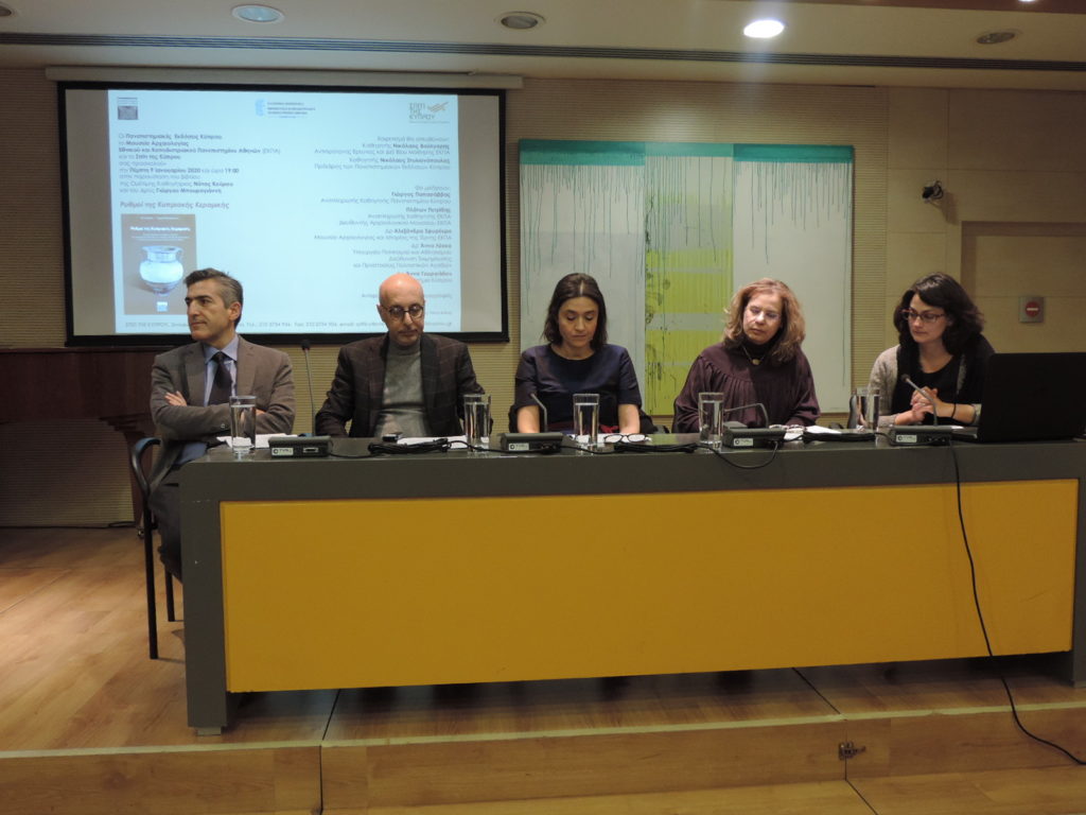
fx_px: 941
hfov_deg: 60.0
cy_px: 408
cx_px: 543
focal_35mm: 30
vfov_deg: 46.8
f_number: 3.1
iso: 400
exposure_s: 1/30
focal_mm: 5.3
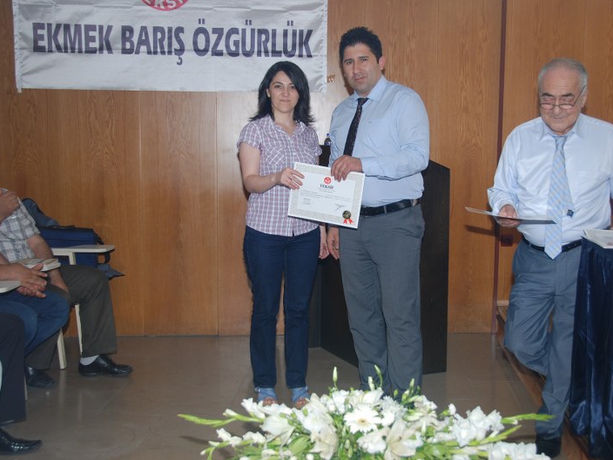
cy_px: 227
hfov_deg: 41.2
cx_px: 344
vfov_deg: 31.5
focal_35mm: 46
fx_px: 815
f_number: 4
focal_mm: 28
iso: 200
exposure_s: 1/60
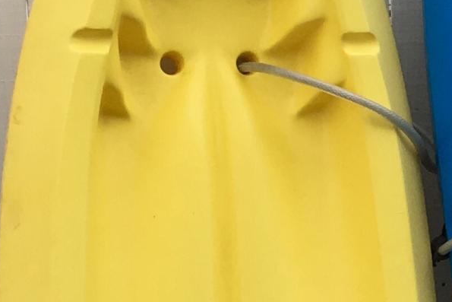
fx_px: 1909
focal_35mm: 152
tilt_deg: -5.5
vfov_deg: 9.0
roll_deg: -0.7
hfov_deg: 12.8
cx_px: 691
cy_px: 99
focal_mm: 4.15
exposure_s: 1/100
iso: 32
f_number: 2.2
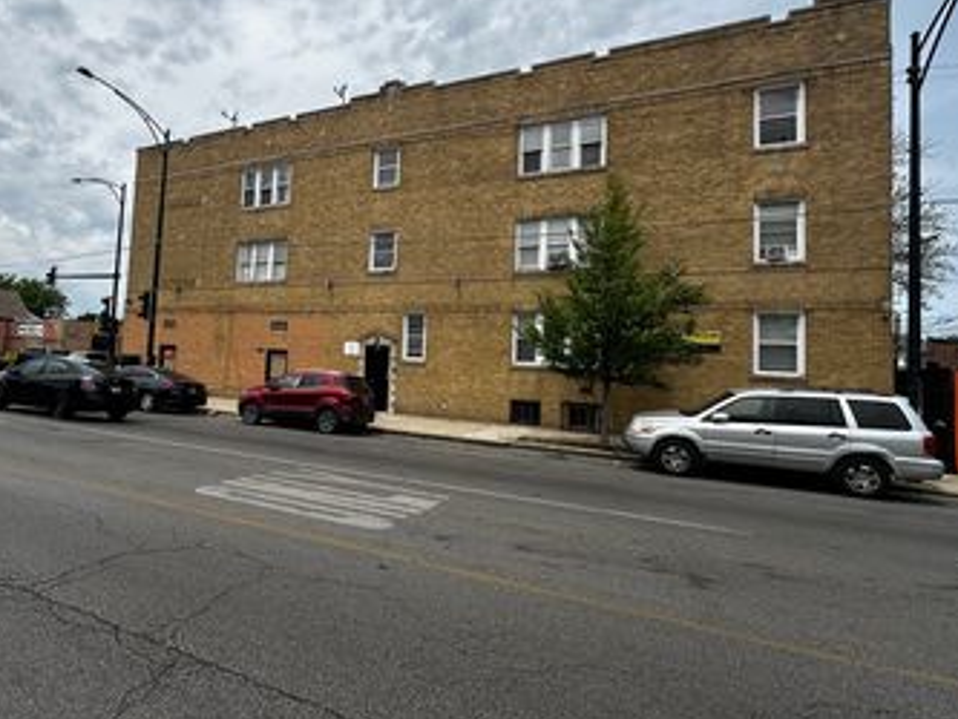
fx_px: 581
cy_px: 329
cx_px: 339
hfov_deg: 77.1
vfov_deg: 63.4
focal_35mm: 21
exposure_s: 1/1825
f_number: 2.2
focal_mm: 2.22
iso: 40
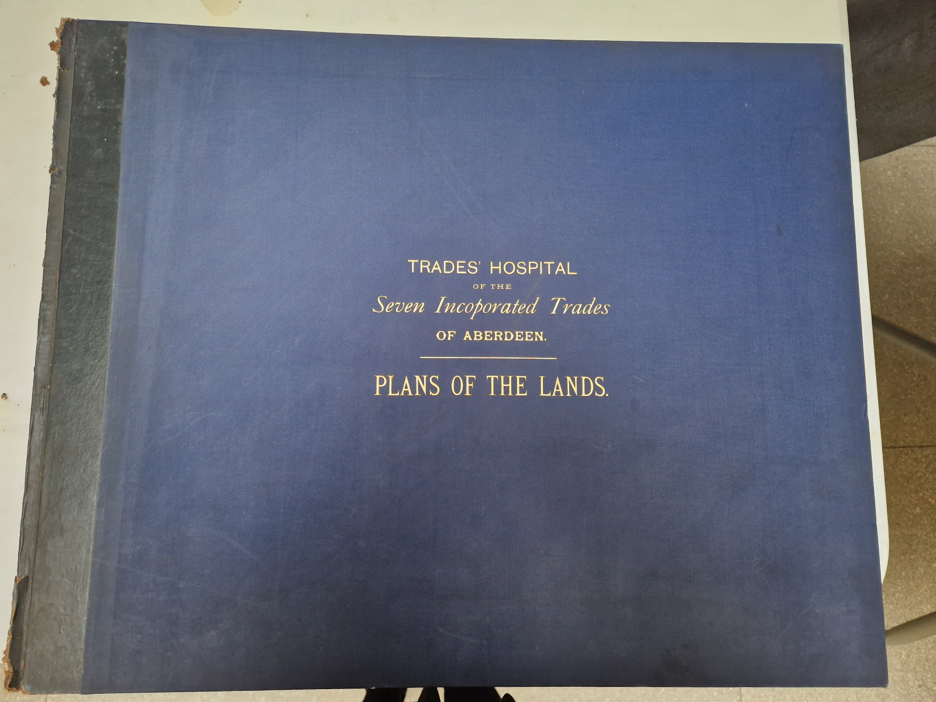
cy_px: 351
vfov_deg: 58.9
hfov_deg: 73.9
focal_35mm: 23
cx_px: 468
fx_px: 622
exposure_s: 1/100
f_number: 1.8
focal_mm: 5.4
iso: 500
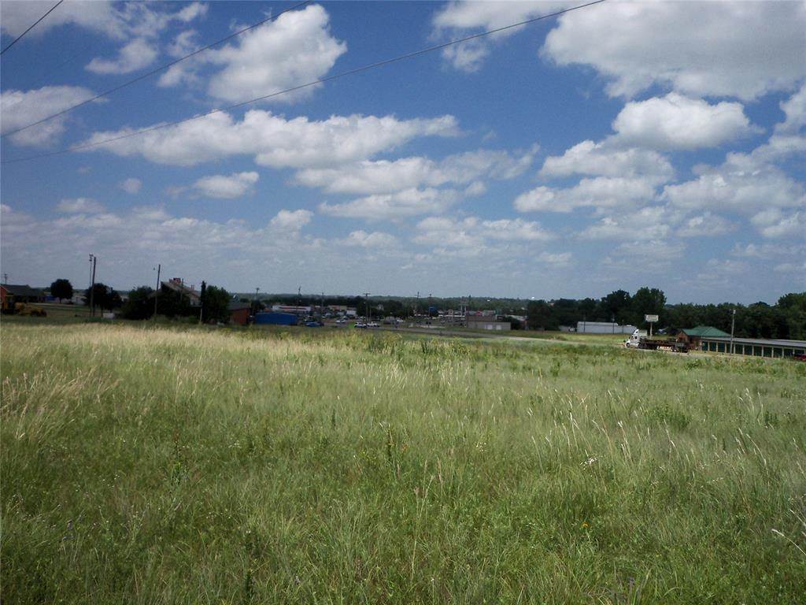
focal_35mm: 38
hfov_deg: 49.0
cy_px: 302
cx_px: 403
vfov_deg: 37.7
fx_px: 885
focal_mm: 6.3
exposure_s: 1/800
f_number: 5.6
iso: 100
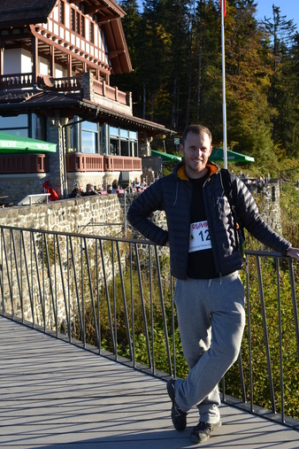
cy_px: 144
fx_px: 498
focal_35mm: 40
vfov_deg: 47.5
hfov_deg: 33.4
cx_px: 158
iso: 100
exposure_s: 1/160
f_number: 6.3
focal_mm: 18
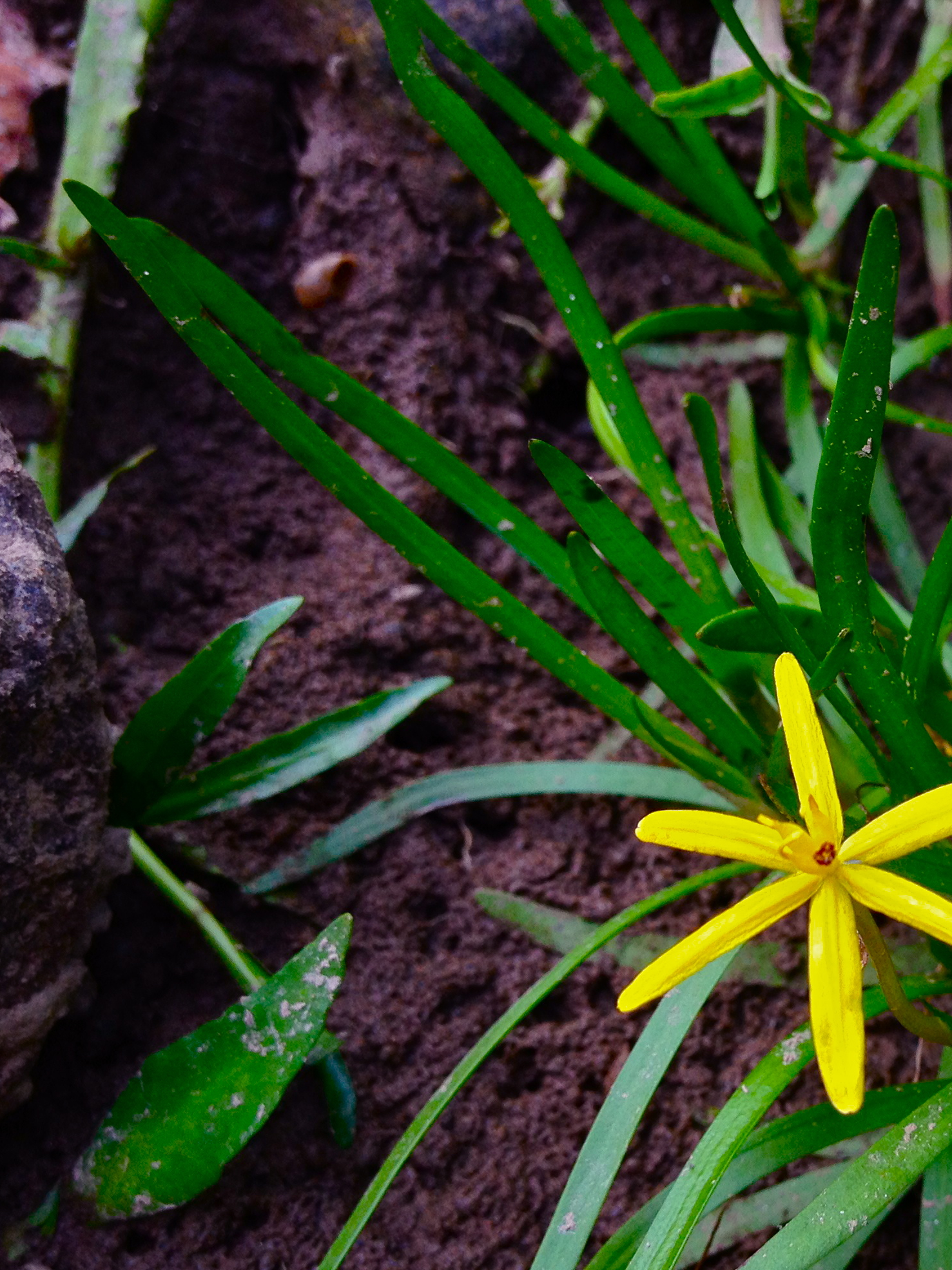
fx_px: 2127
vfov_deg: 33.2
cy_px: 695
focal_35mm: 58
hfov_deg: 23.9
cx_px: 998
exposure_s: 1/173
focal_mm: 4.28
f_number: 2.4
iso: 64
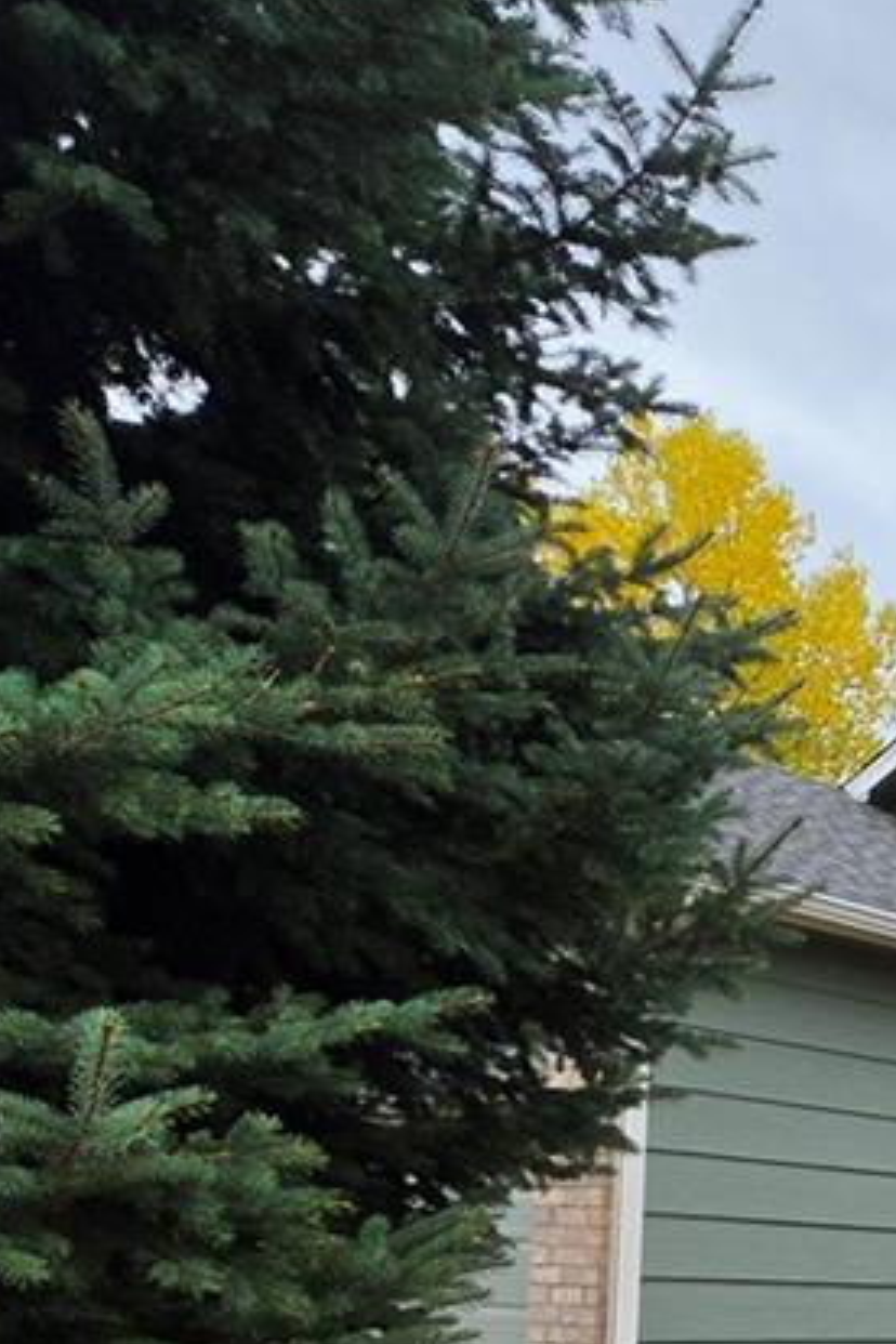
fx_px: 1755
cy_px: 1247
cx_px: 1477
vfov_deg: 38.6
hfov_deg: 21.8
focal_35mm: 47
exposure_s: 1/489
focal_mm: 2.2
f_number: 1.9
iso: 32
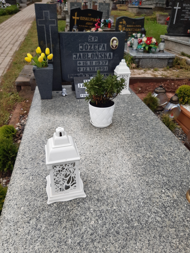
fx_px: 190
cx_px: 95
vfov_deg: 67.3
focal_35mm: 26
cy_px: 126
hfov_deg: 53.1
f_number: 1.7
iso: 40
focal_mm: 3.92
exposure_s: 1/1290
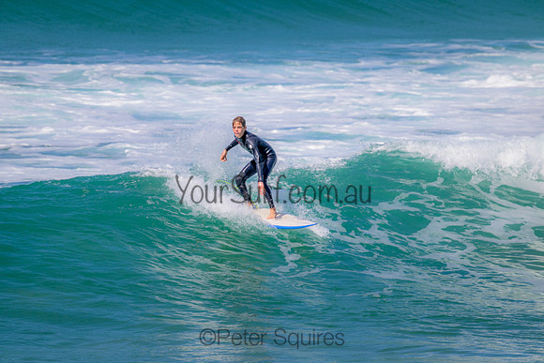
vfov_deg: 1.7
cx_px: 272
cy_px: 182
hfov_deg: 2.6
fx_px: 12091
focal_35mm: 800
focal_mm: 800
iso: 500
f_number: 11
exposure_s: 1/1000
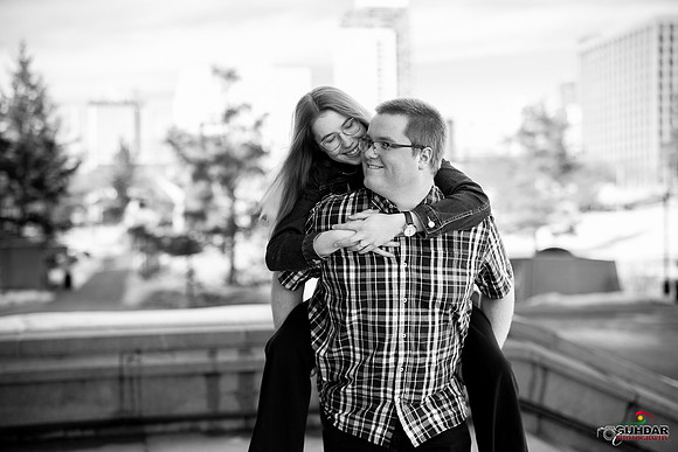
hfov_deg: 39.6
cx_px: 339
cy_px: 226
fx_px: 942
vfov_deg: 27.0
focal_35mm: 50
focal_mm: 50
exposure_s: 1/6400
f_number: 1.8
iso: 1000
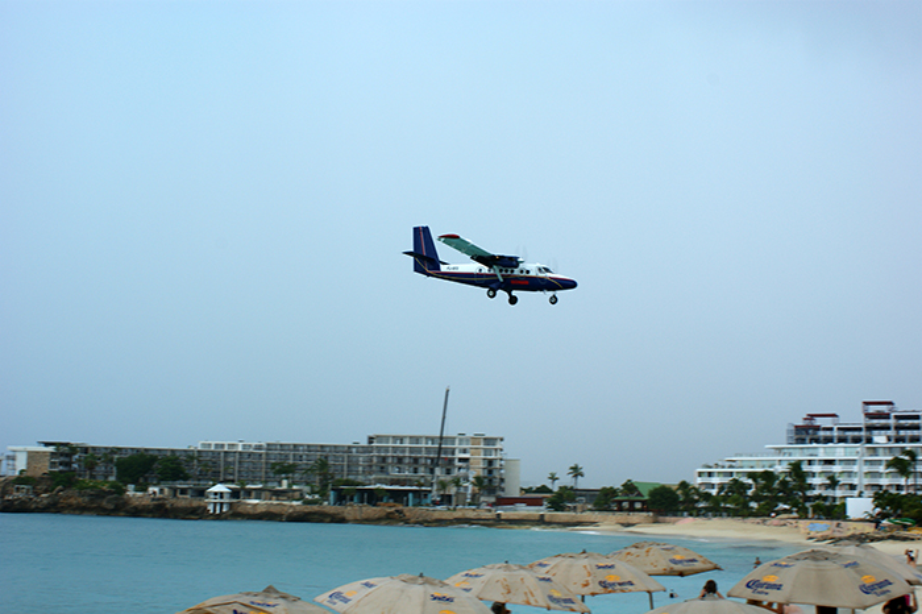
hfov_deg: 43.6
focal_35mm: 45
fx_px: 1152
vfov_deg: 29.8
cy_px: 307
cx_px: 461
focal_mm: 30
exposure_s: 1/80
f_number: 11
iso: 100
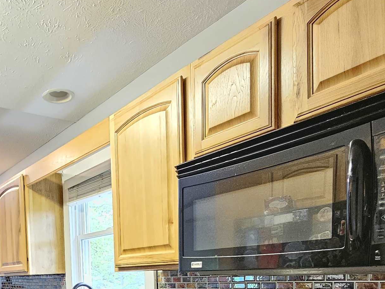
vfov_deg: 37.1
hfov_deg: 51.7
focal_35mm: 33
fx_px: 367
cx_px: 75
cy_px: 307
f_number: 2.2
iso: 640
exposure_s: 1/24
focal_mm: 2.2
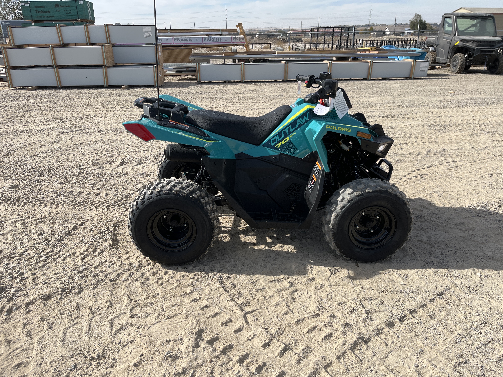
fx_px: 378
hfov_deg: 67.3
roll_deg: +0.7
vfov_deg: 53.1
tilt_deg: -22.6
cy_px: 188
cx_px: 252
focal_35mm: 26
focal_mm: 5.1
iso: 50
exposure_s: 1/3215
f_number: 1.6
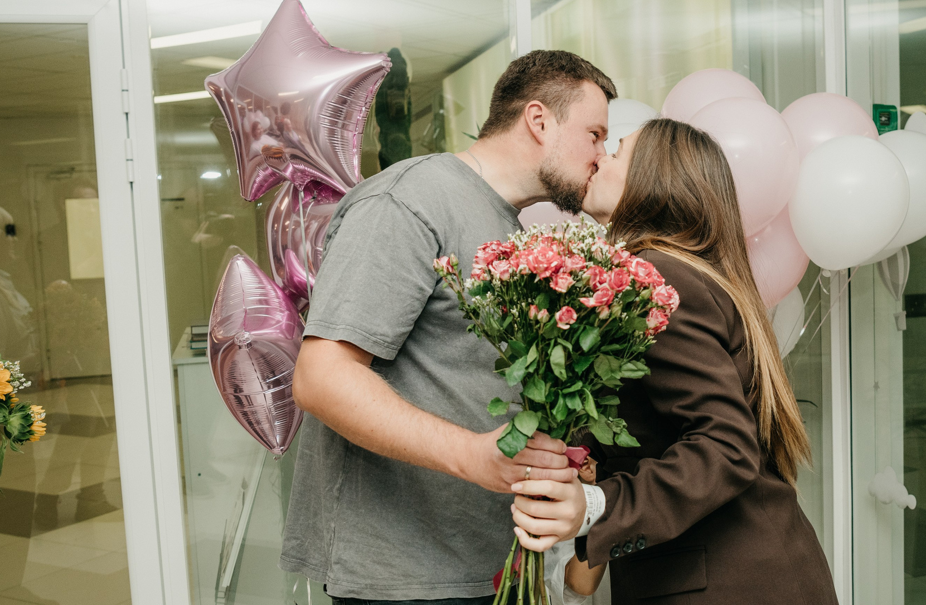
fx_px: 1099
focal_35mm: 43
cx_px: 609
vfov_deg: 30.8
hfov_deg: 45.1
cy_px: 317
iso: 400
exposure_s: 1/160
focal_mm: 26
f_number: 4.5
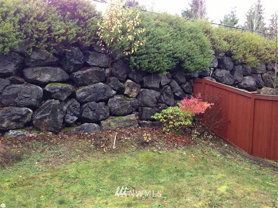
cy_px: 104
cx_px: 139
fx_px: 265
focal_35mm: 33
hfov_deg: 55.4
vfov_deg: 42.9
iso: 160
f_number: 2.4
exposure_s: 1/20
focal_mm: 4.13
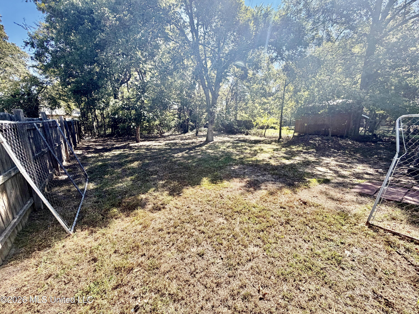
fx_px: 169
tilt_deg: -12.4
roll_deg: -0.4
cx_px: 210
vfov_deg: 85.7
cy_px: 157
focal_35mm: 14
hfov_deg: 102.1
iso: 50
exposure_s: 1/502
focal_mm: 2.22
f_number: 2.2
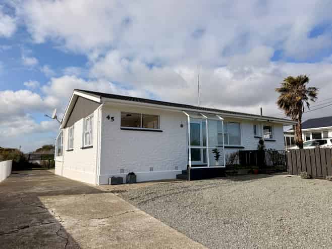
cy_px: 124
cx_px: 166
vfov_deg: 56.8
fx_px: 230
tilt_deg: +6.2
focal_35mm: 24
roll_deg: +1.6
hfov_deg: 71.6
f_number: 1.78
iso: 80
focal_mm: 6.76
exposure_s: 1/7353
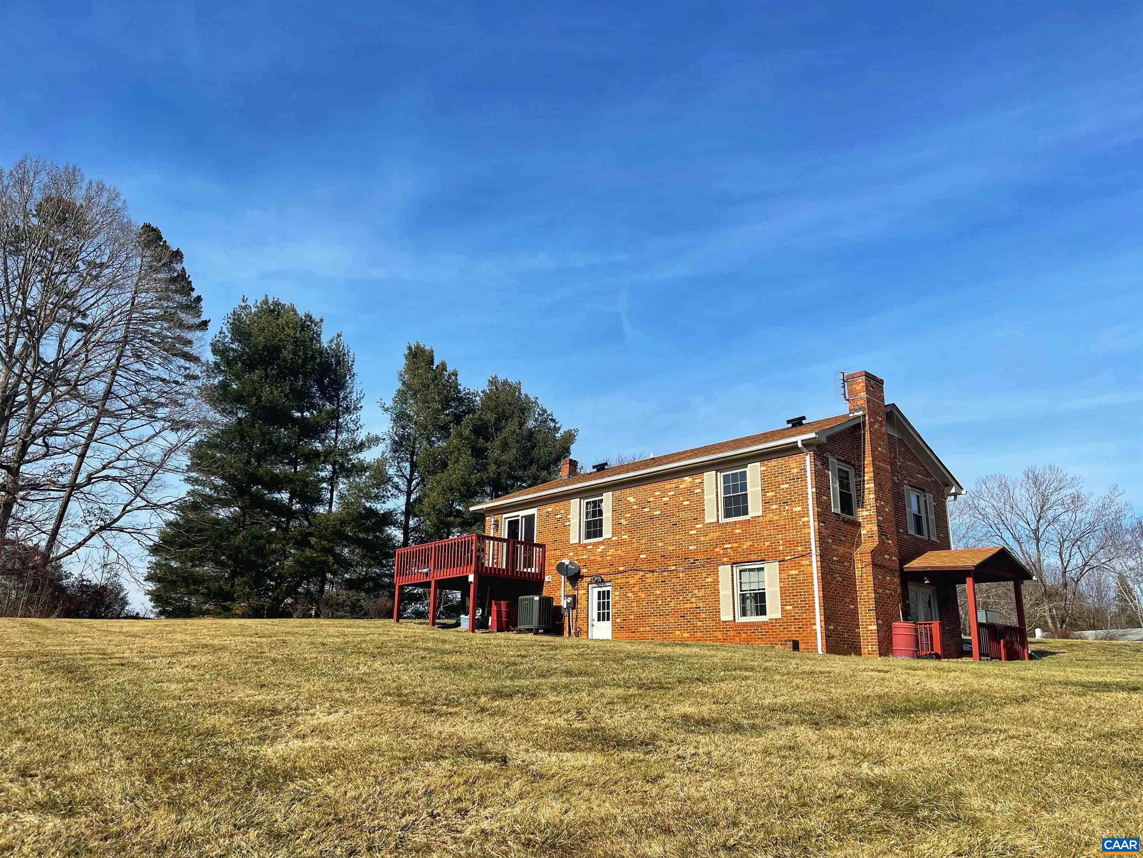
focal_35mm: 26
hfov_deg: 67.3
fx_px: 859
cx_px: 572
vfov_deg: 53.1
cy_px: 429
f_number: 1.6
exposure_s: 1/3788
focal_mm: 5.1
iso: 32
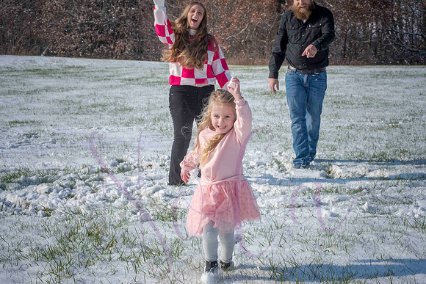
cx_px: 213
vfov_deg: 17.1
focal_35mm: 80
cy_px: 142
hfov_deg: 25.4
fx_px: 947
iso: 640
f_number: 14
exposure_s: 1/1000
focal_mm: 80
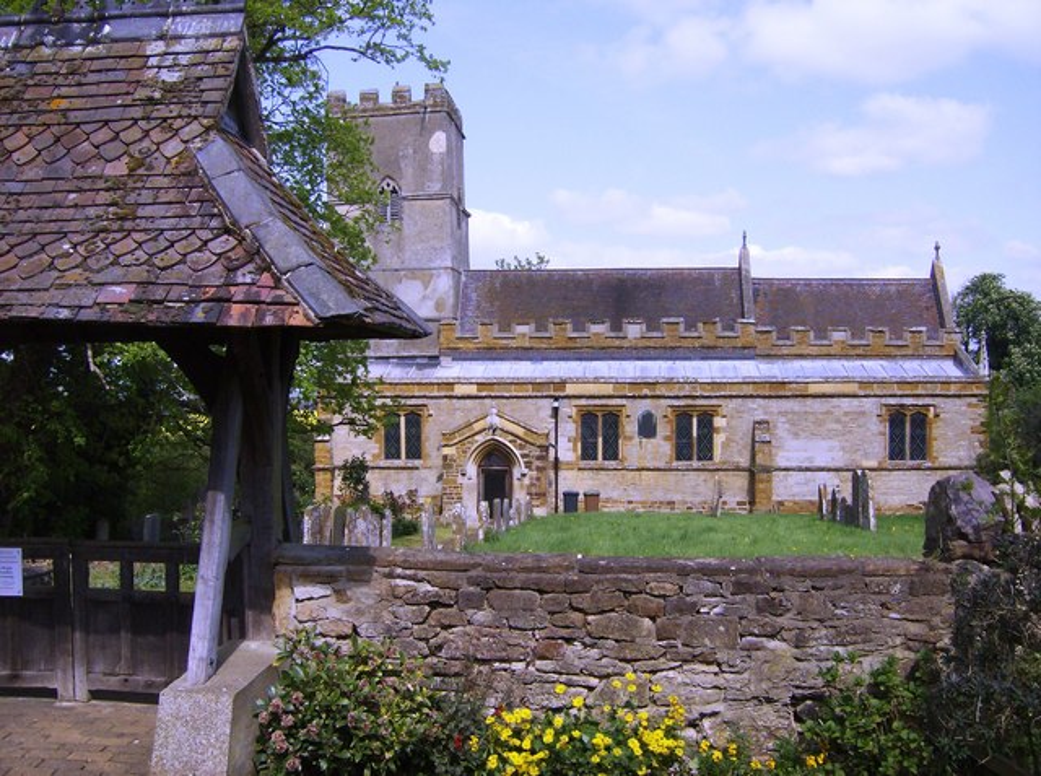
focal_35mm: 36
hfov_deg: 51.5
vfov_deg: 39.5
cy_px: 388
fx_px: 1080
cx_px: 520
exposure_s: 1/838
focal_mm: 6
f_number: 4.7
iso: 100
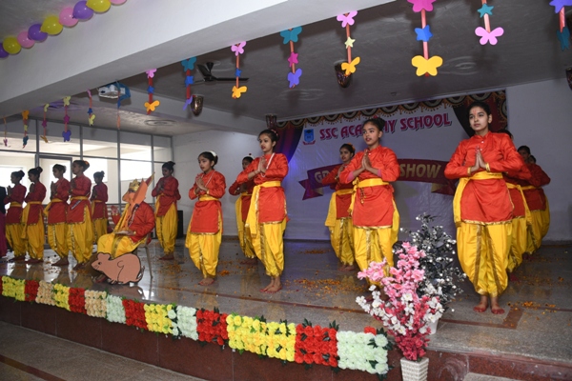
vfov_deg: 47.9
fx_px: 429
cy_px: 190
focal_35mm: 27
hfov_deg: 67.4
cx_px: 286
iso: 640
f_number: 3.5
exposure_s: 1/125
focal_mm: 18
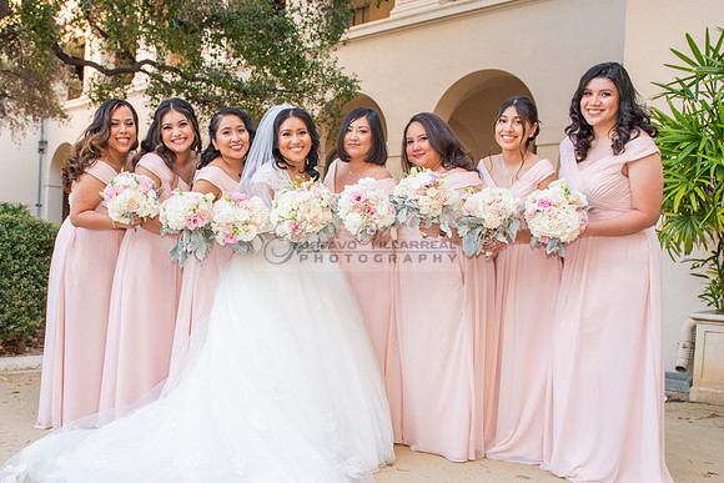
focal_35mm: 33
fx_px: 672
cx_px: 296
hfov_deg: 56.3
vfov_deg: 39.4
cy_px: 283
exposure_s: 1/200
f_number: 4.5
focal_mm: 24
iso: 640
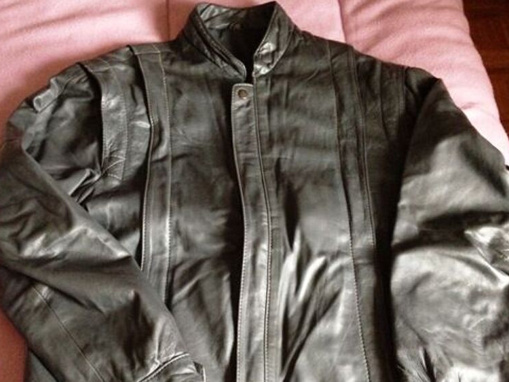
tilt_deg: -64.5
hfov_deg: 42.9
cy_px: 253
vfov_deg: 32.6
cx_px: 245
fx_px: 647
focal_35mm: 44
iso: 500
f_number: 2.4
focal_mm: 4.12
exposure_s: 1/15
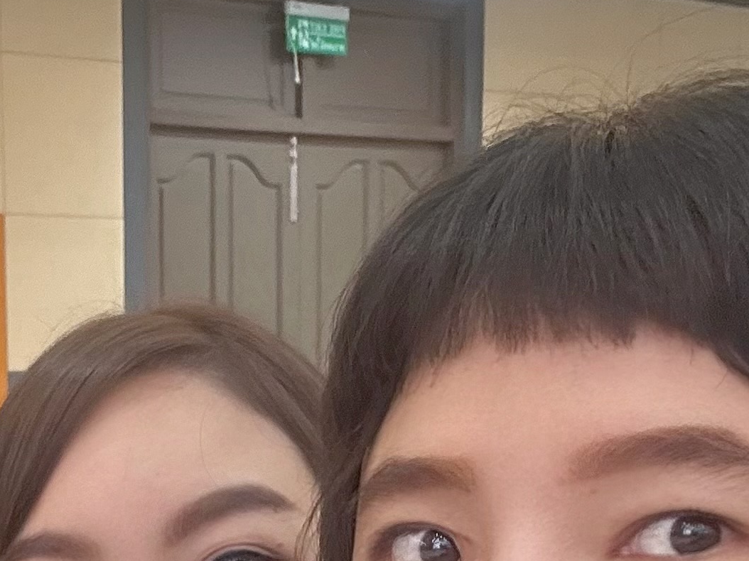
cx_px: -114
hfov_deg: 21.0
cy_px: 802
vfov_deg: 15.6
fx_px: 1904
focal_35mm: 88
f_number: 1.9
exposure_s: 1/50
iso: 160
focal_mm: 2.69
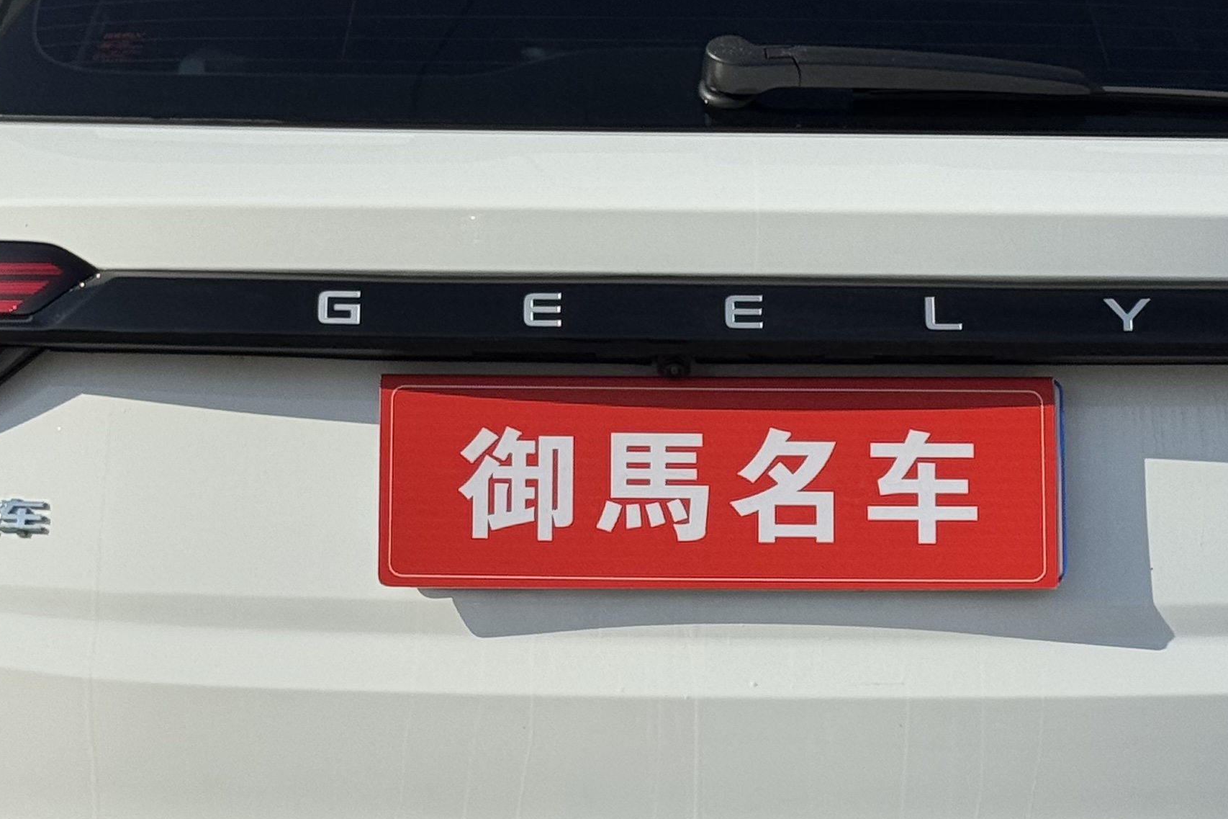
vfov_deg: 11.6
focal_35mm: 118
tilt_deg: -3.0
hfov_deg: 17.3
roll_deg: -0.8
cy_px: 648
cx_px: 669
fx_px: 4024
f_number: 1.78
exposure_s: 1/10526
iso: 64
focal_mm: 6.76
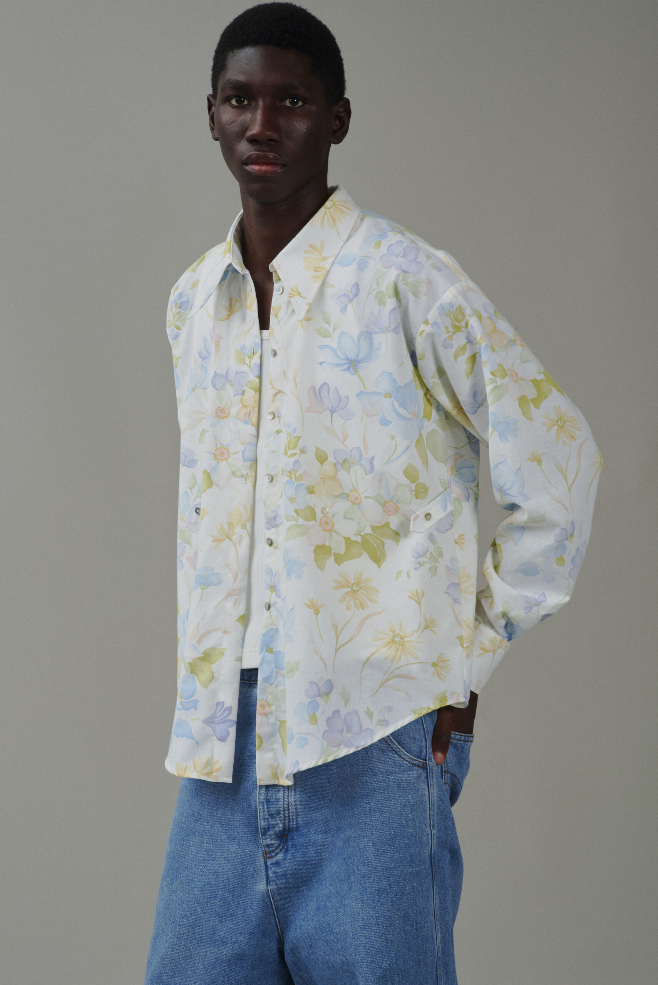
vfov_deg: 19.4
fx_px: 2876
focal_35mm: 105
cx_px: 329
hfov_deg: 13.1
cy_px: 492
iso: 200
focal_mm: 105
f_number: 10
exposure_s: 1/125
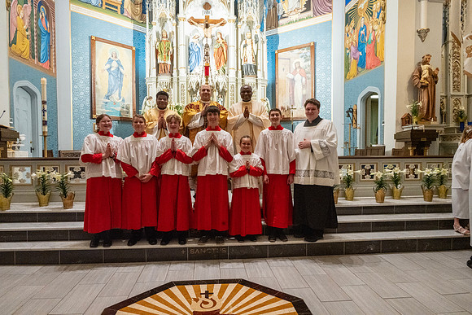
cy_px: 158
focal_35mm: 24
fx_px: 315
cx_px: 236
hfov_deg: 73.7
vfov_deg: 53.2
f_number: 10
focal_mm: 24
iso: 5000
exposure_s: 1/60
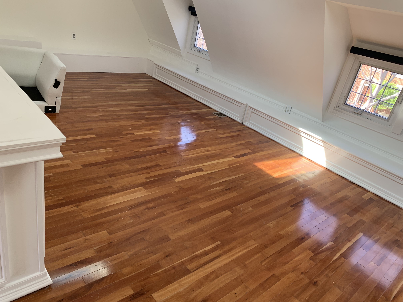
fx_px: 303
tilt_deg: -22.2
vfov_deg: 53.1
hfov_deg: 67.3
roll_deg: -11.3
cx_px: 202
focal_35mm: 26
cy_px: 151
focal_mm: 4.25
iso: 64
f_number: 1.8
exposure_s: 1/121
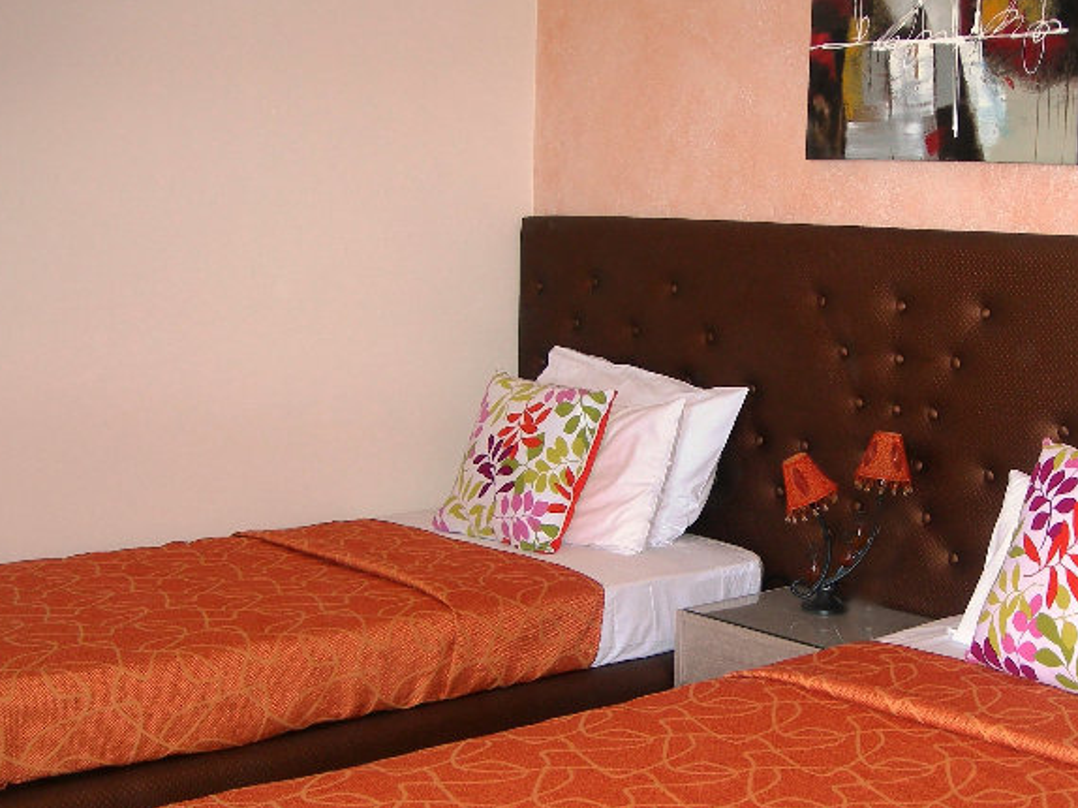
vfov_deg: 27.4
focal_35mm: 53
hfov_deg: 35.7
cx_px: 738
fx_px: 1650
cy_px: 513
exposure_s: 1/60.1
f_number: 2.8
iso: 67
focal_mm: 7.8
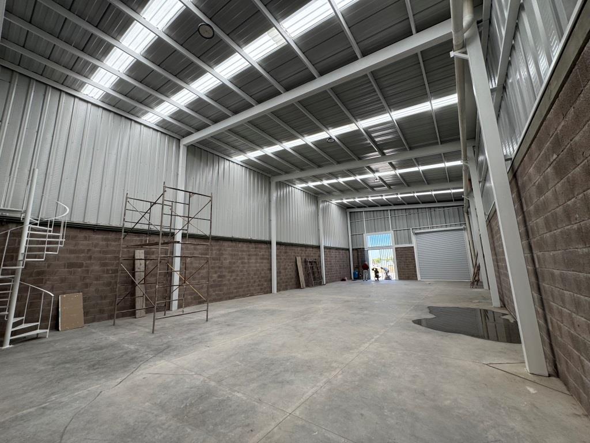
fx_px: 239
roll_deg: +2.3
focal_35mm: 14
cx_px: 295
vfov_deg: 85.7
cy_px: 222
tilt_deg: +10.5
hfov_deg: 102.1
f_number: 2.2
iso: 40
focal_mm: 2.22
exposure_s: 1/211
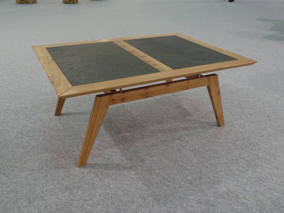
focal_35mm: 32
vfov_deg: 44.2
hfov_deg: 56.8
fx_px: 263
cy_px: 106
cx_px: 142
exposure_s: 1/40
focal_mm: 5.43
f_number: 4
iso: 320
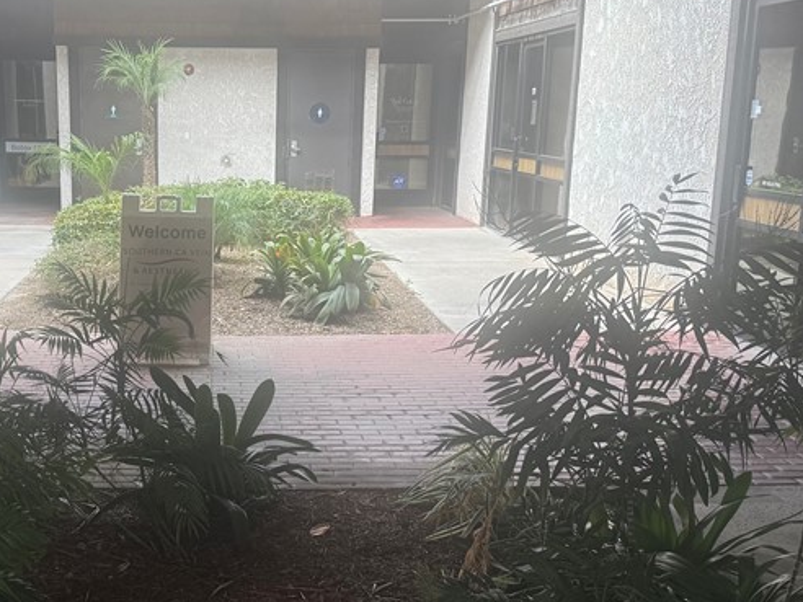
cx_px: 230
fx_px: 1160
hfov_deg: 37.5
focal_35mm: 50
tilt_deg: -13.4
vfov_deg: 29.0
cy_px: 367
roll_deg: -0.2
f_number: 1.78
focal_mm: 6.76
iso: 100
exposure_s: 1/284
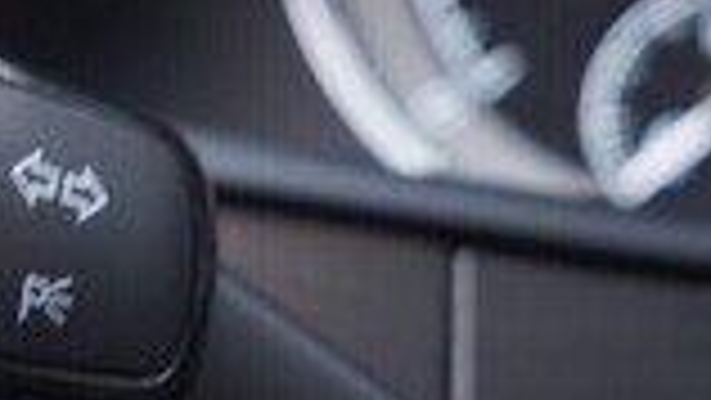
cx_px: -99
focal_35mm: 131
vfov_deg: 9.3
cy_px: 160
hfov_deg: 15.9
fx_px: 2471
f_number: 2.8
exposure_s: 1/40
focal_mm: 24
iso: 250
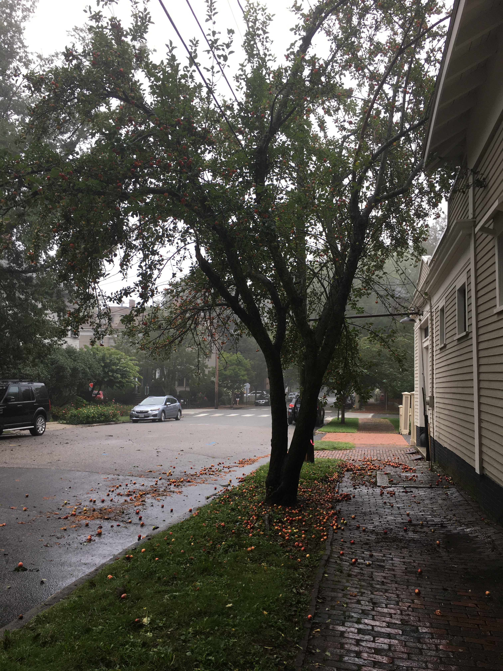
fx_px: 562
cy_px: 336
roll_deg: -1.1
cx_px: 252
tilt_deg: +4.6
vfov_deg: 61.7
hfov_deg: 48.2
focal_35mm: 29
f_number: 2.2
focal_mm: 4.15
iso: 25
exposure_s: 1/120
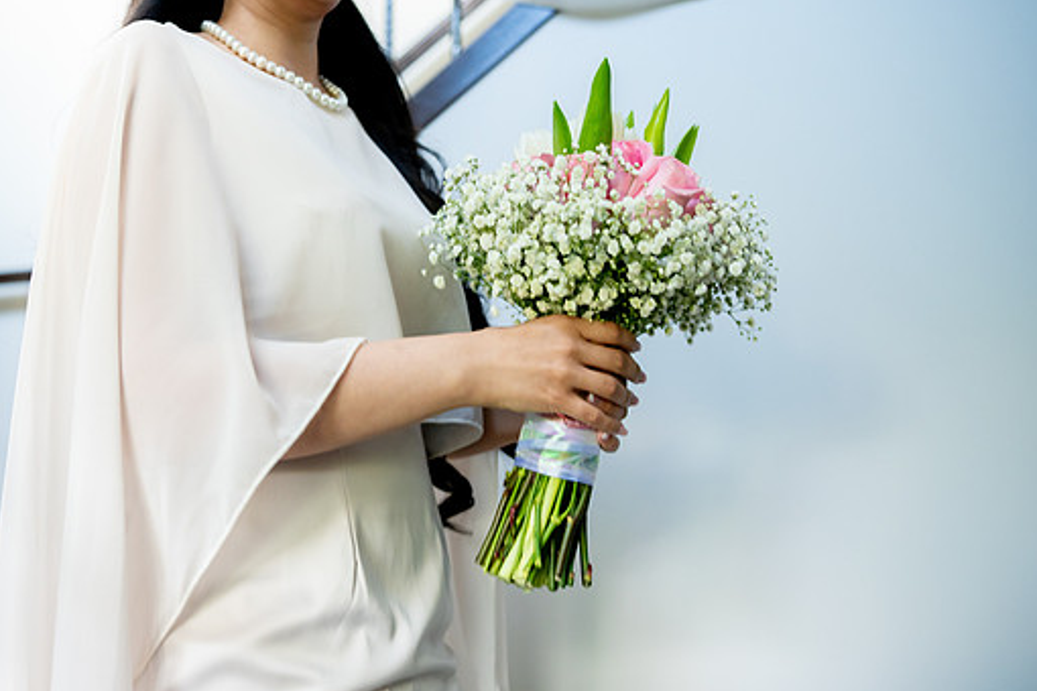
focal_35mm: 37
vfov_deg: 35.9
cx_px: 427
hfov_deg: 51.6
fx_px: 1066
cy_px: 324
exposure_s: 1/250
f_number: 2
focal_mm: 28
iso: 1250
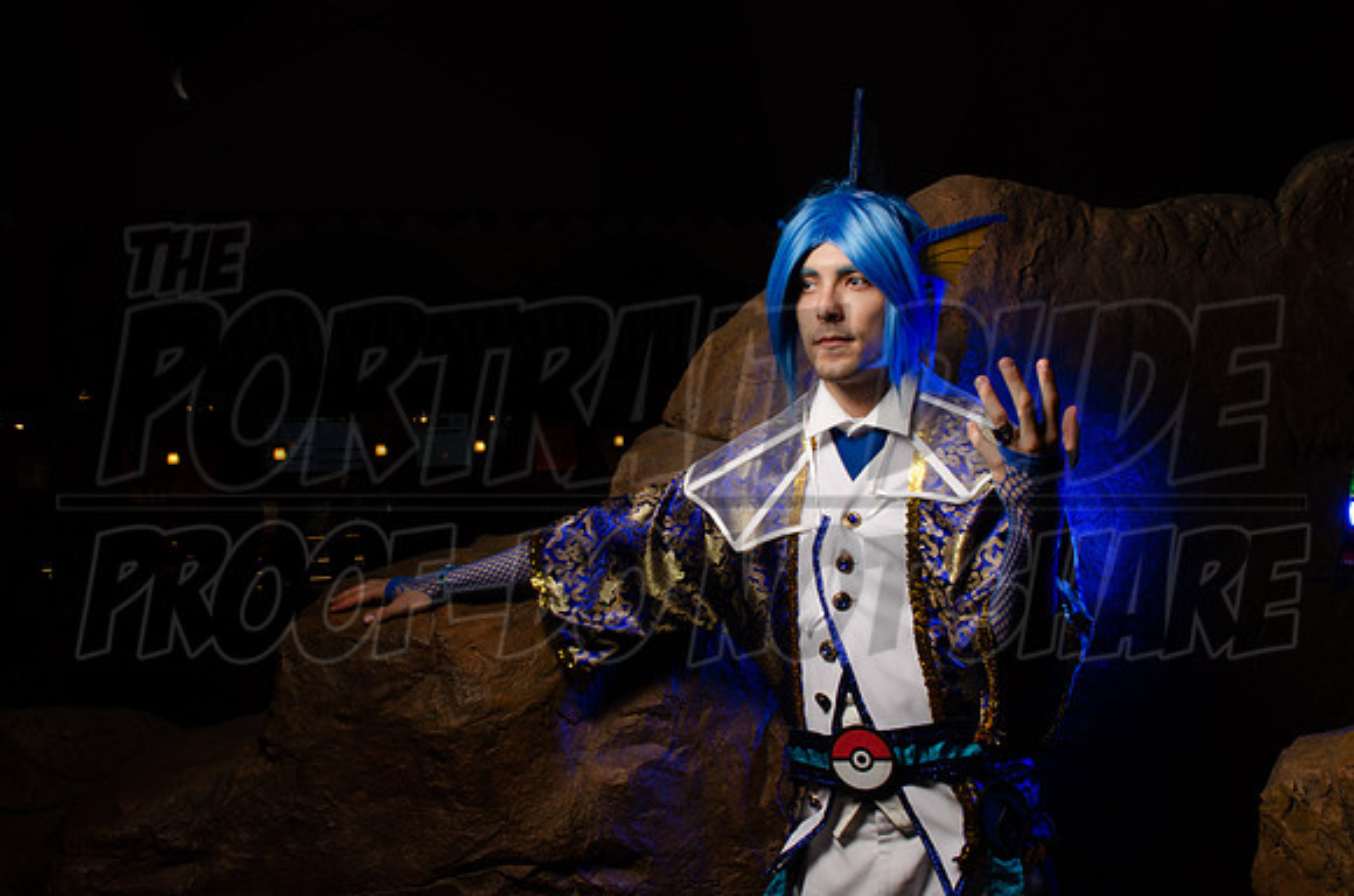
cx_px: 677
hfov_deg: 49.6
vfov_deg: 34.1
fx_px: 1464
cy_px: 448
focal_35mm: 39
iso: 200
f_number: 27
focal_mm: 26
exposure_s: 1/60
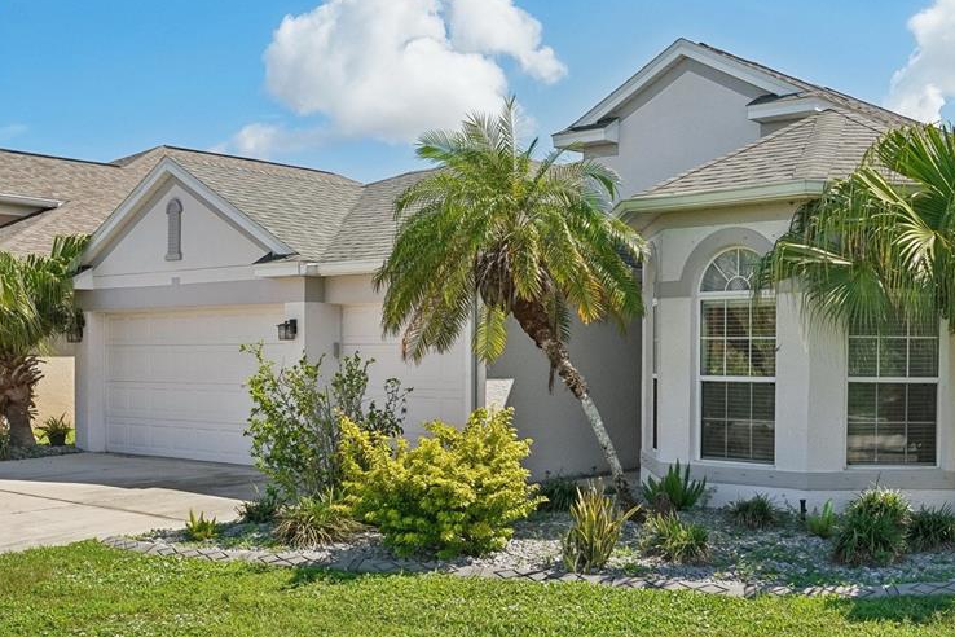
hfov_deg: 44.8
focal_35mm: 43
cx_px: 631
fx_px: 1141
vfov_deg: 31.1
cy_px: 392
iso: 800
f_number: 8
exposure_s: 1/1600
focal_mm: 21
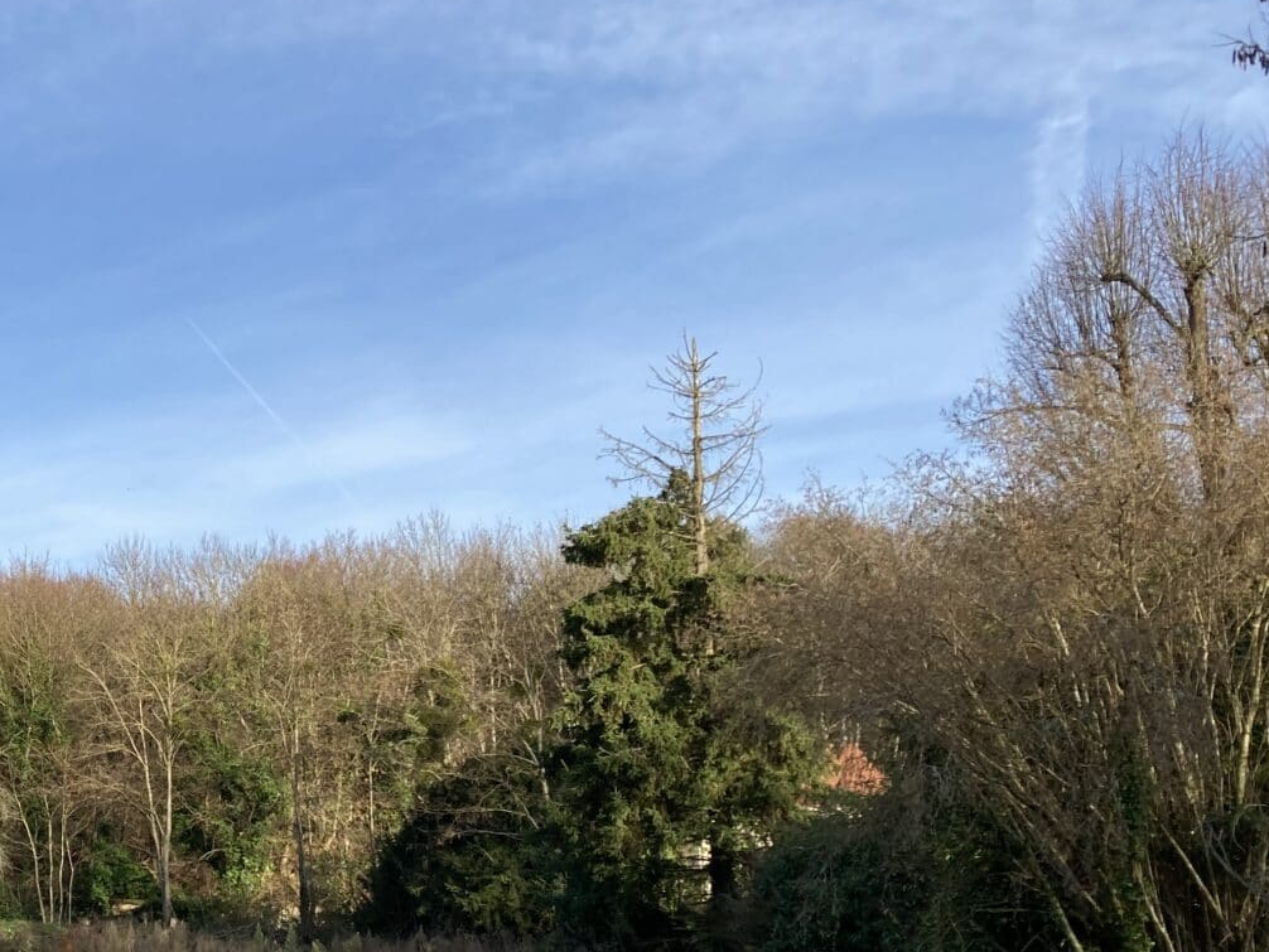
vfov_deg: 25.4
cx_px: 40
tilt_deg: +6.3
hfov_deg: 31.6
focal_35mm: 57
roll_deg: +0.2
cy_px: 710
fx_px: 2090
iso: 20
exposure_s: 1/1000
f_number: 1.8
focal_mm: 3.99
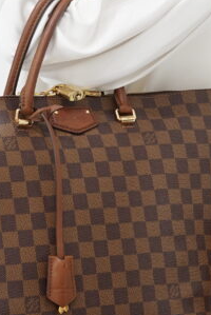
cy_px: 78
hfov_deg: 8.0
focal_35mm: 171
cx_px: 143
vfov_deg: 12.0
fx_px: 1500
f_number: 6.3
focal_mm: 50
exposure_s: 1/8
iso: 640
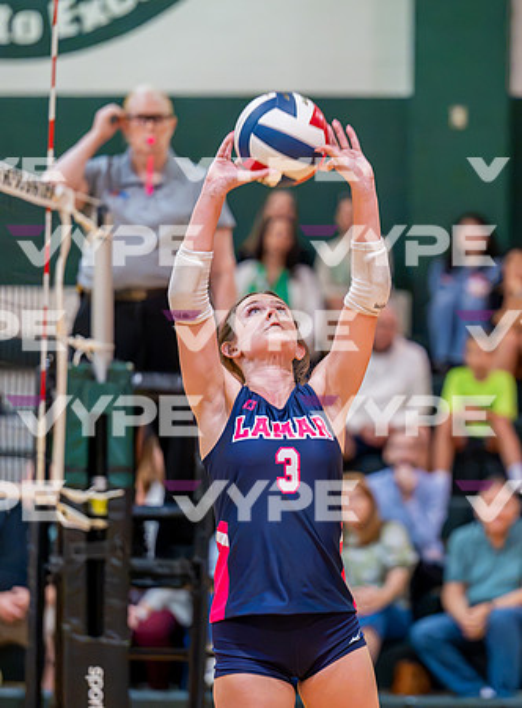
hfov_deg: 7.2
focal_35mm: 205
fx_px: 4171
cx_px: 369
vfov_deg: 9.7
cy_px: 356
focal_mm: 140
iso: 10000
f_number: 2.8
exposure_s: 1/800
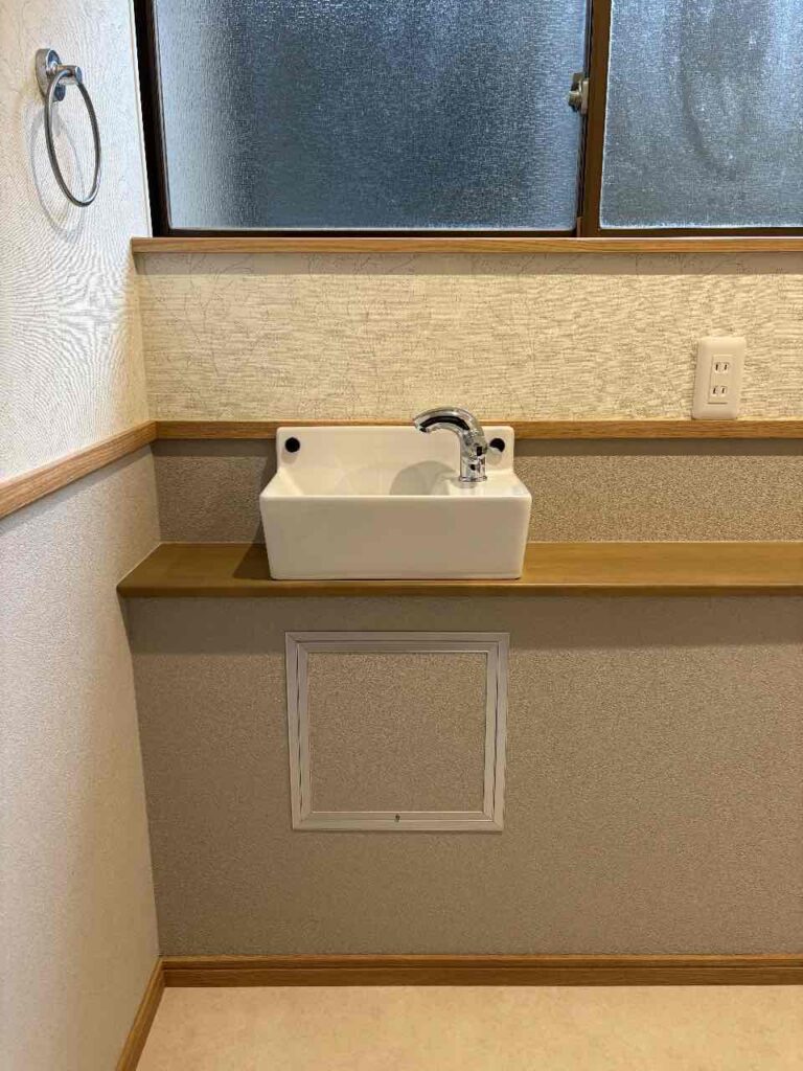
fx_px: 804
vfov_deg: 67.3
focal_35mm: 26
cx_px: 402
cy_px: 536
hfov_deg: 53.1
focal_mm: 5.96
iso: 125
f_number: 1.6
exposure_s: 1/60
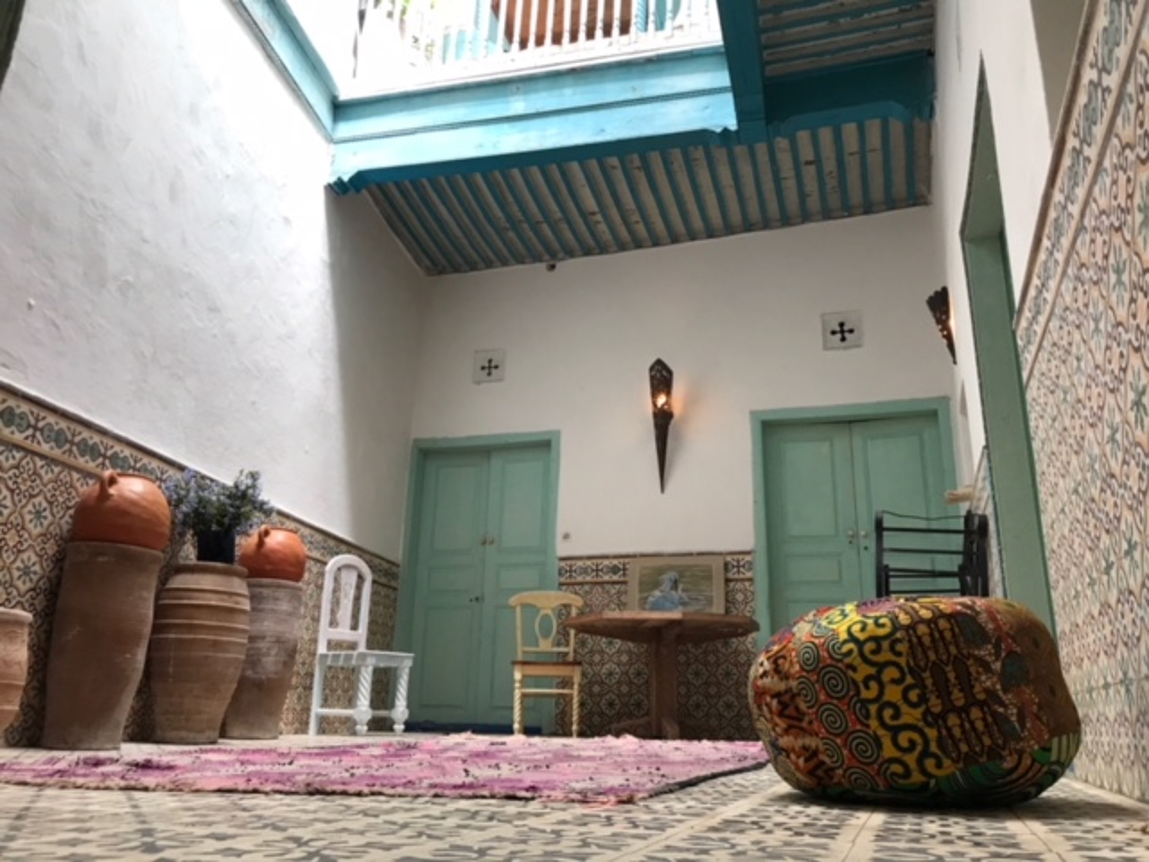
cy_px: 431
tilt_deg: +18.2
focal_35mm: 28
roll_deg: -1.2
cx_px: 574
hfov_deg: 63.4
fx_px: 929
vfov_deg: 49.7
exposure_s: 1/33
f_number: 1.8
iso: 25
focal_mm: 3.99
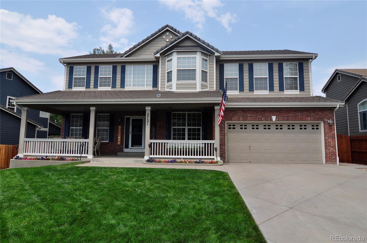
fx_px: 214
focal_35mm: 21
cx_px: 184
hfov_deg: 81.3
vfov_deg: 59.3
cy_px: 122
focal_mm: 14
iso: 200
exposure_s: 1/250
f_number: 10
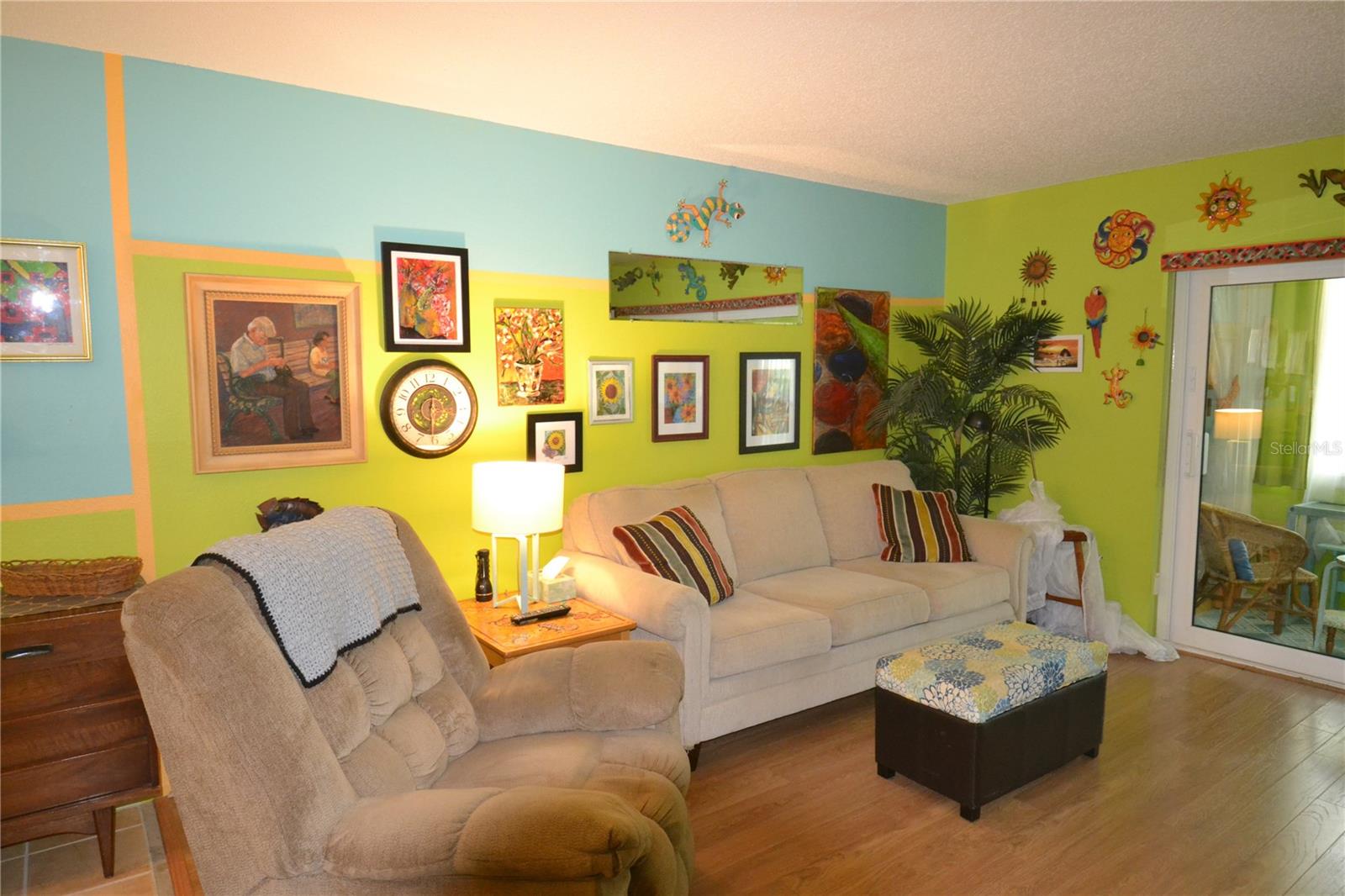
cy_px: 448
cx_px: 672
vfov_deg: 59.5
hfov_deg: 81.2
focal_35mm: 21
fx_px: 784
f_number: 4
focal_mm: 14
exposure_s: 1/60
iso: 2500
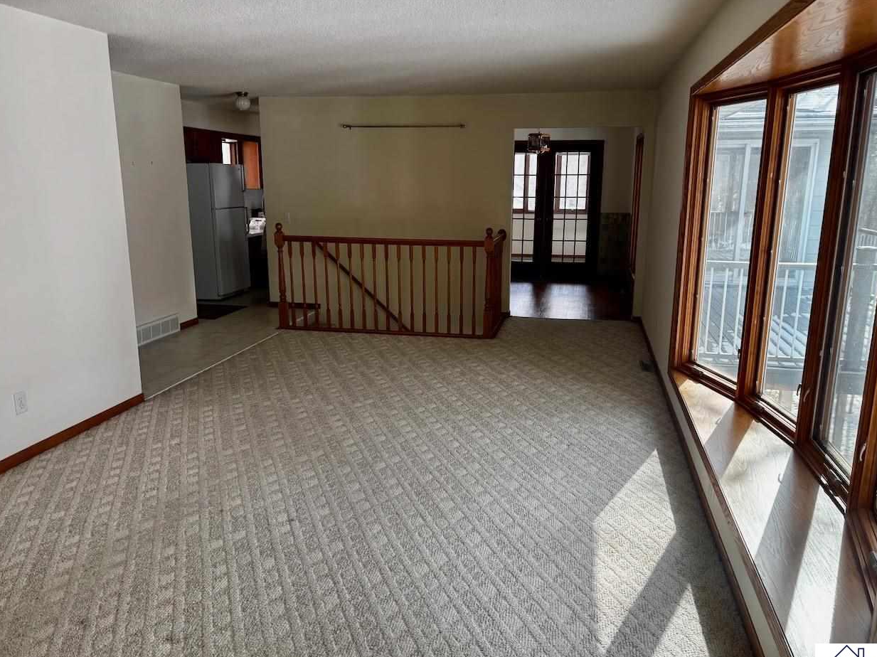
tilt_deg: -10.9
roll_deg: -0.1
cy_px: 338
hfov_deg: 65.3
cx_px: 449
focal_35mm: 27
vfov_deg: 51.3
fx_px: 684
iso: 50
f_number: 1.6
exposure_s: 1/202
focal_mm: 5.96
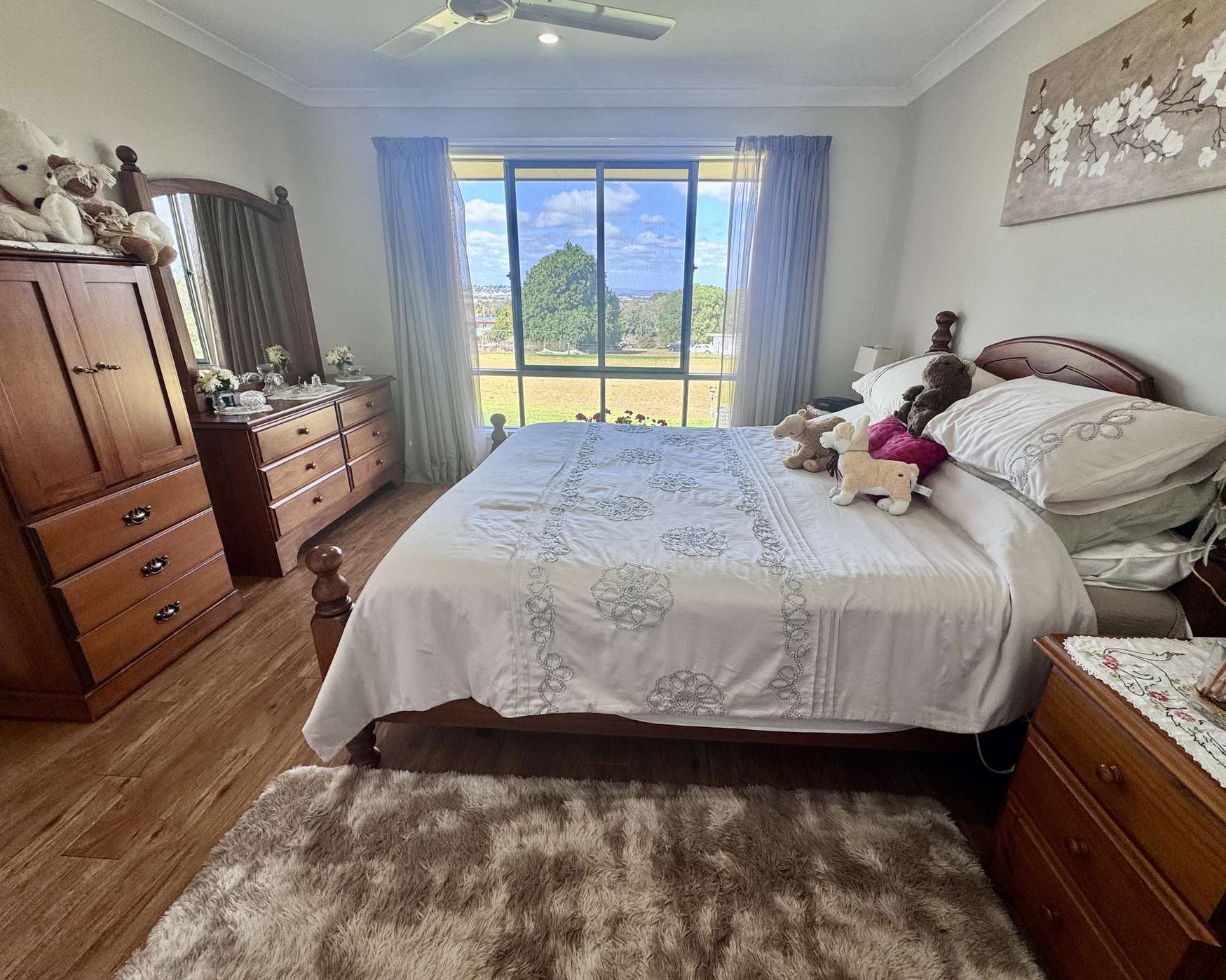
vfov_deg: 84.0
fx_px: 544
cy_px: 483
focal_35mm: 15
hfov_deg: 96.8
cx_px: 632
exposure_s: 1/103
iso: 40
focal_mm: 2.22
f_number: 2.2
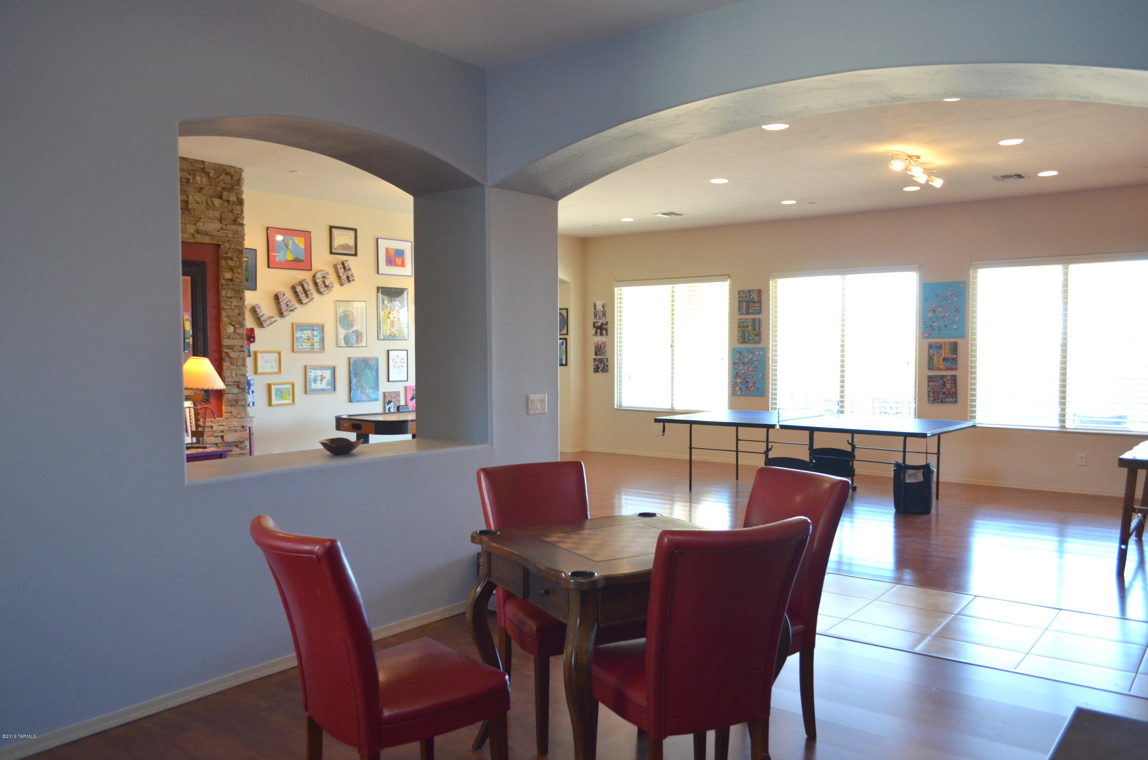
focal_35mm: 27
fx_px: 859
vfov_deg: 47.7
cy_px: 380
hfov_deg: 67.5
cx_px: 574
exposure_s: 1/100
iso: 1000
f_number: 3.5
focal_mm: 18
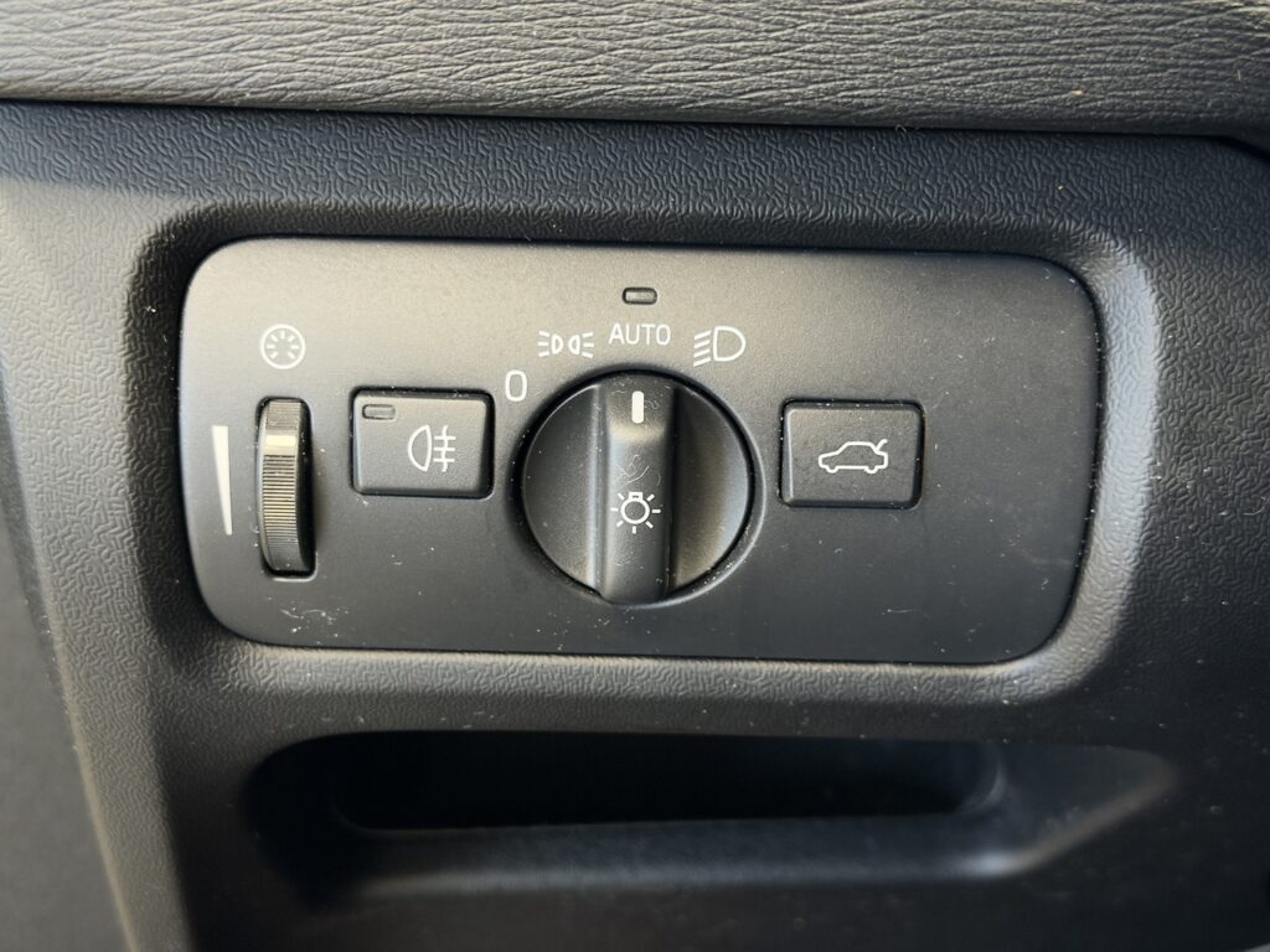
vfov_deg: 30.3
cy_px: 476
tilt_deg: -17.1
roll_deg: -0.8
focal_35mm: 48
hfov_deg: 39.7
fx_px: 1761
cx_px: 635
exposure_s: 1/25
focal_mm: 6.76
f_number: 1.78
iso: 500
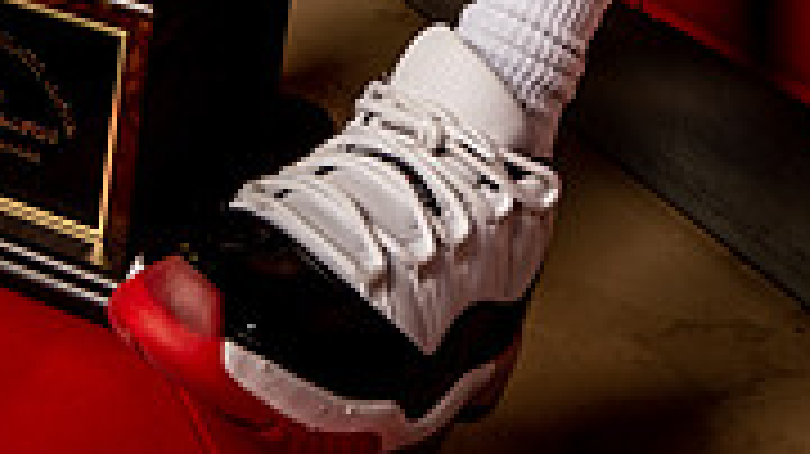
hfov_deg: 33.3
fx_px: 1352
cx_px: 360
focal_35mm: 63
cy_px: -526
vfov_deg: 14.7
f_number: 7.1
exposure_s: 1/250
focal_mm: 24
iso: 100
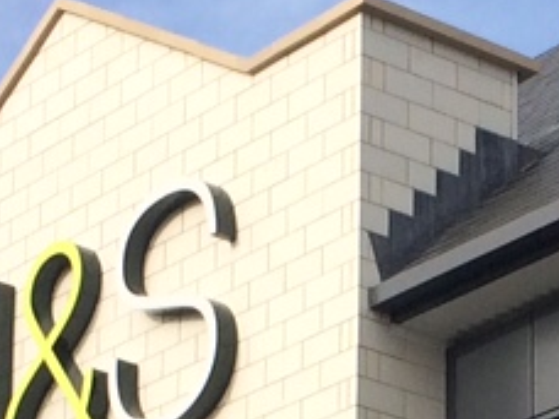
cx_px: 743
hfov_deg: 9.3
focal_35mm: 208
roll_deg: +0.9
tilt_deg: +12.7
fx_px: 3359
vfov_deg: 6.9
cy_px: 880
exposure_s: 1/1520
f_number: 2.2
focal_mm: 4.15
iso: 32
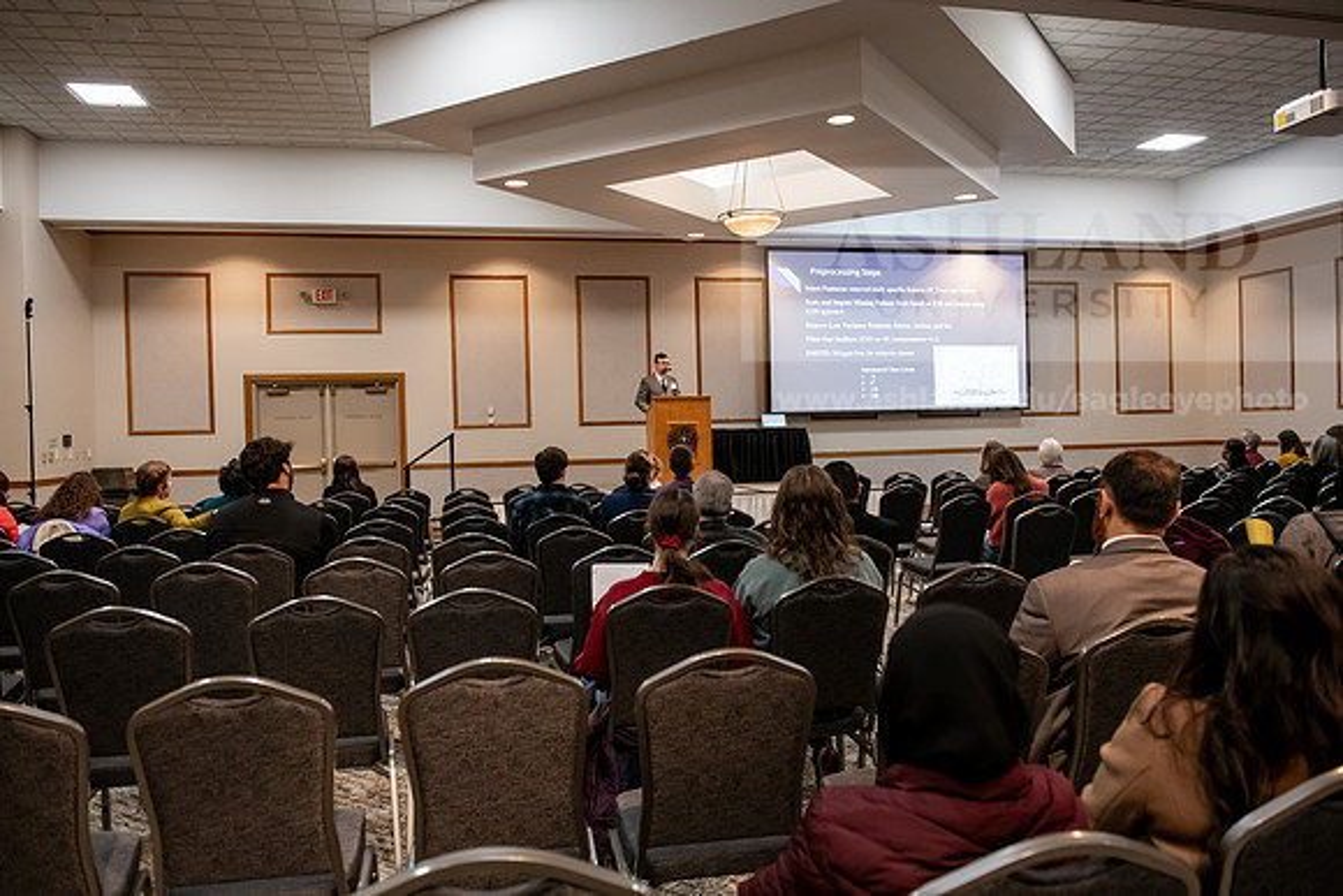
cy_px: 448
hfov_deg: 67.4
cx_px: 672
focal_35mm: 27
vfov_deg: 48.0
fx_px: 1007
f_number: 3.5
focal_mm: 27
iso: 2000
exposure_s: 1/200
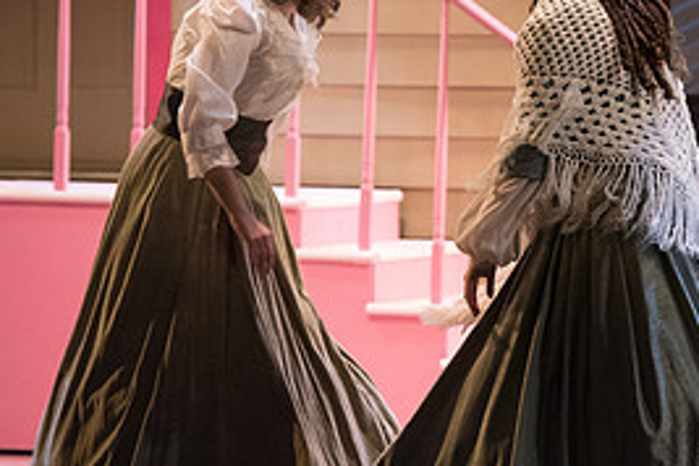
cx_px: 592
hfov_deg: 5.8
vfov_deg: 3.8
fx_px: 6951
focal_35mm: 358
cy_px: 192
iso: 4000
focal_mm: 165
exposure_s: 1/320
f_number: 4
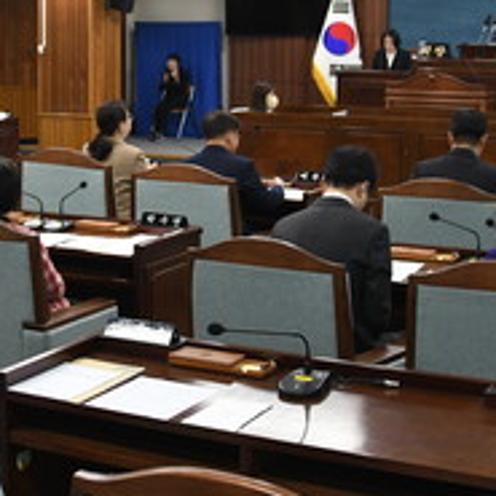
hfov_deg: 24.9
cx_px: 180
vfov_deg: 24.8
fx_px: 1119
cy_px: 134
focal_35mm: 69
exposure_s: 1/125
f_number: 3.2
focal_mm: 17
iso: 1250
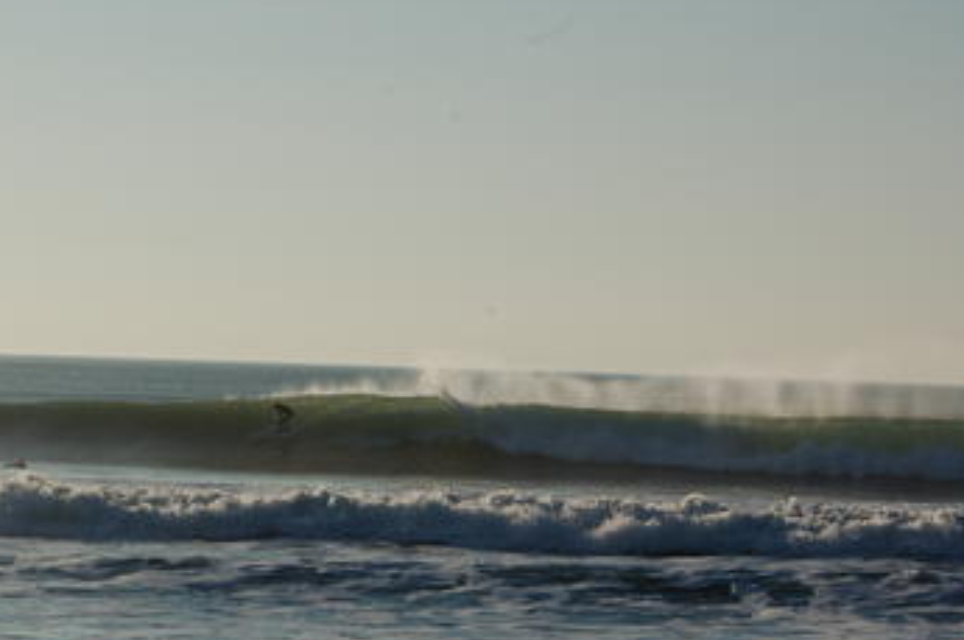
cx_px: 244
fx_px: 4466
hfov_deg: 12.3
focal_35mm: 167
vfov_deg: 8.2
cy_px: 432
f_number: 14
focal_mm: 70
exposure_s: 1/1000
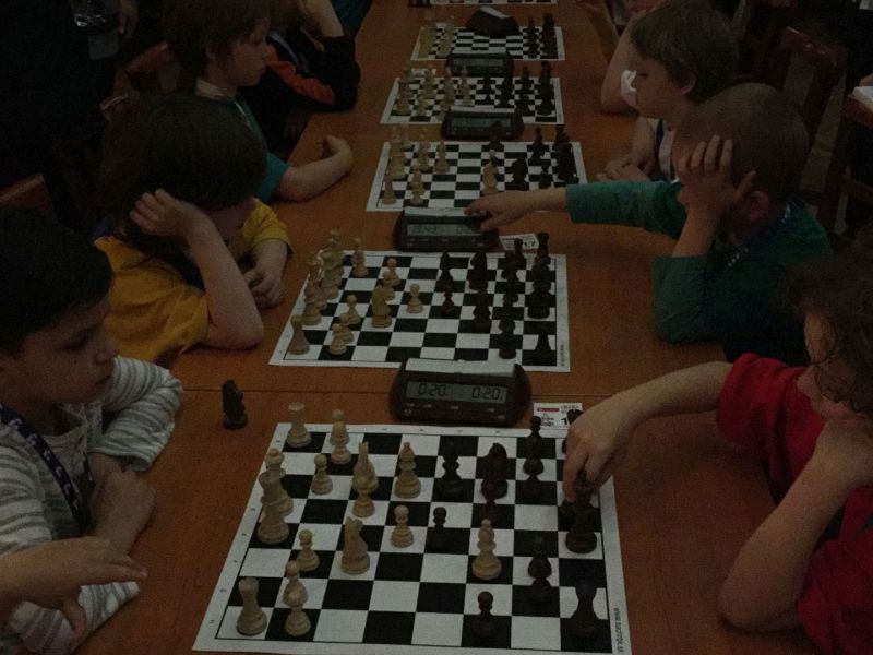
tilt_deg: -26.3
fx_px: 1009
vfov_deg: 36.0
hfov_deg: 46.8
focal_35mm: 40
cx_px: 436
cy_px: 328
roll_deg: +2.9
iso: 500
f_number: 2.2
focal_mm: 4.15
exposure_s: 1/100
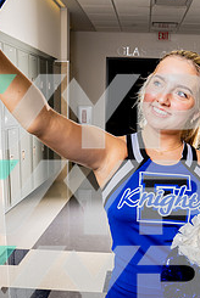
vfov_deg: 43.8
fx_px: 366
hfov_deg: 30.5
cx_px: 126
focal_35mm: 44
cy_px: 198
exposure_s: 1/250
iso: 200
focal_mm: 24
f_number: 8
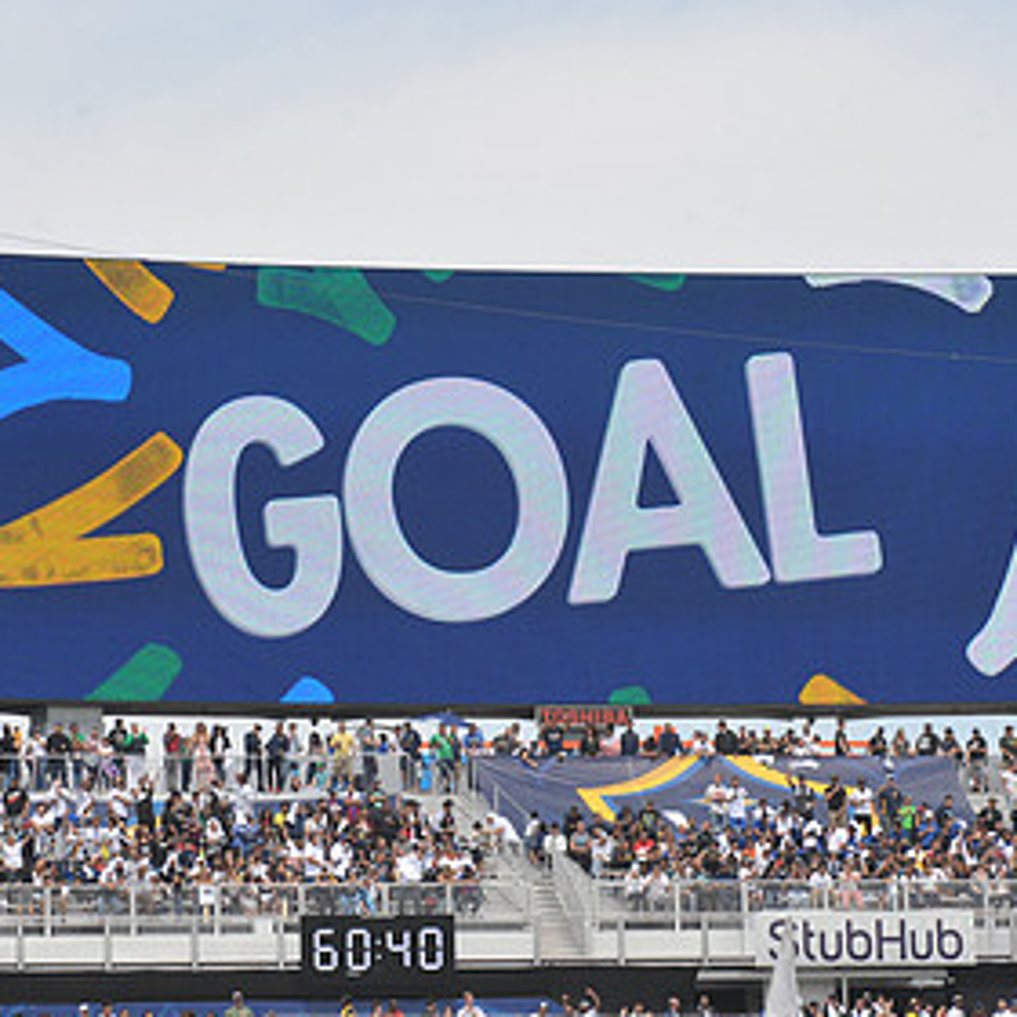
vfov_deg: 9.5
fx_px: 6149
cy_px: 519
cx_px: 519
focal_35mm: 185
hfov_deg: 9.5
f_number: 11
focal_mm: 105
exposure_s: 1/500
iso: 320
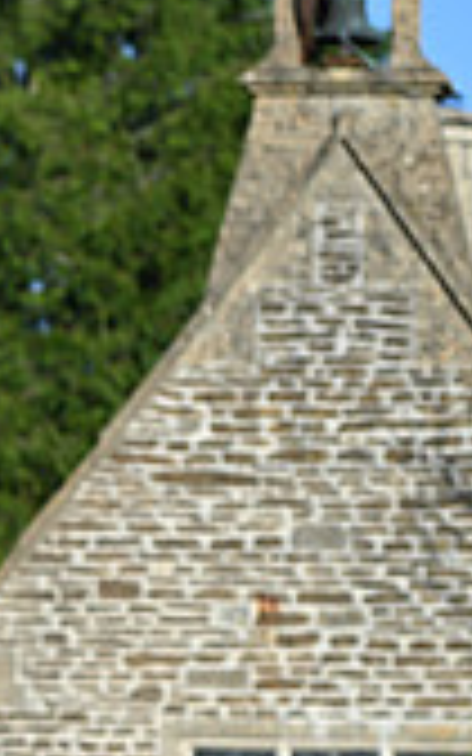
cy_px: 763
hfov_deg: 3.8
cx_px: -665
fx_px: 7080
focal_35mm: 344
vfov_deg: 6.1
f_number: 3.5
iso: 100
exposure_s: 1/1250
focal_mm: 98
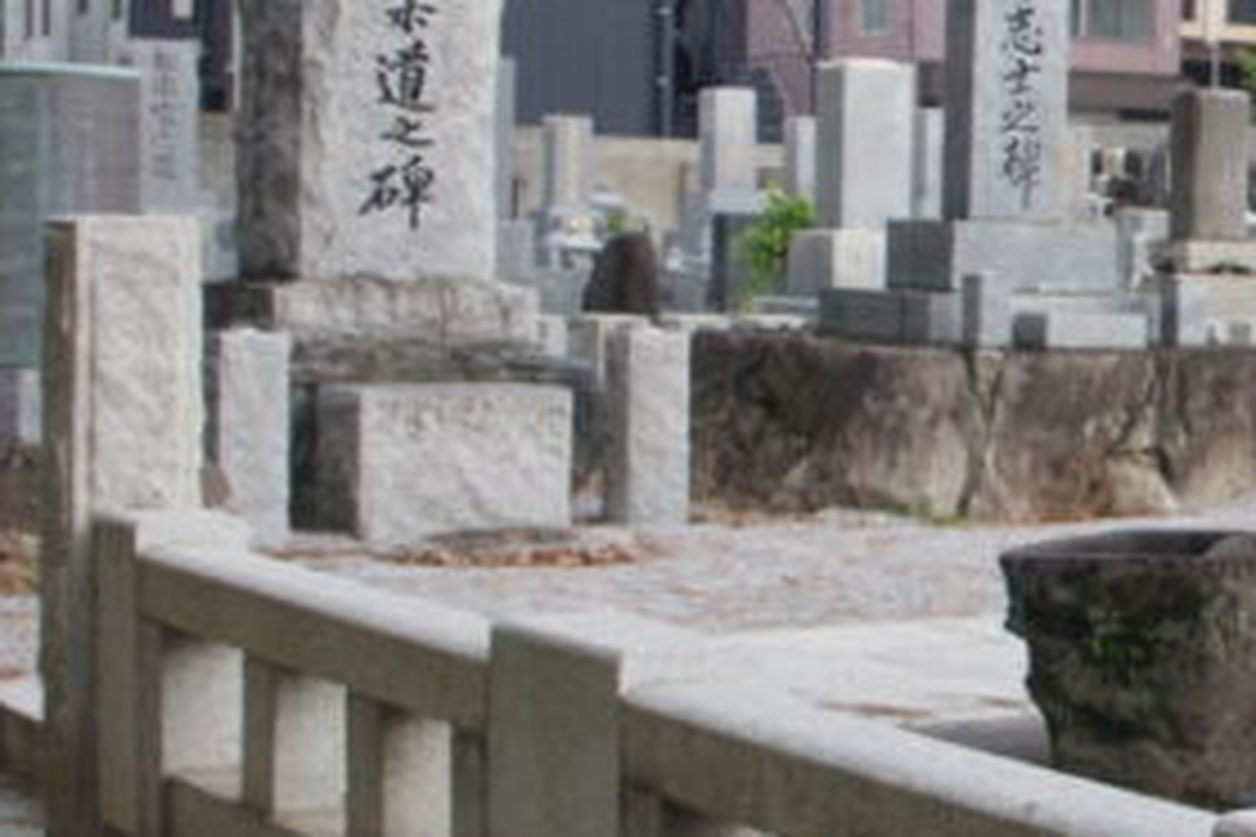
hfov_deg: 19.9
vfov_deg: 15.5
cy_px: 308
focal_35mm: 88
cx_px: 1904
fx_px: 3070
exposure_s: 1/125
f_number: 5.6
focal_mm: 16
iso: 200
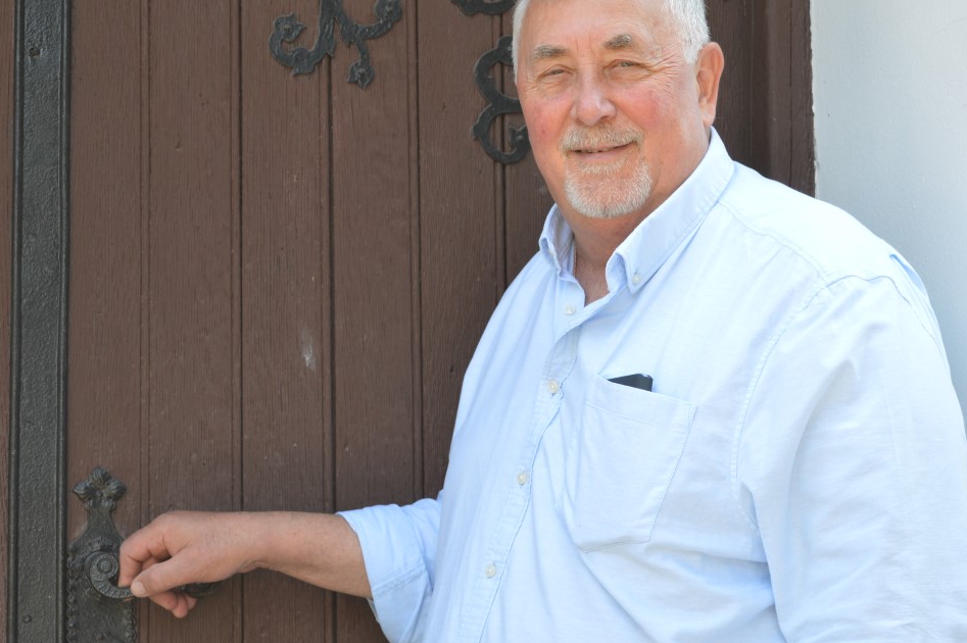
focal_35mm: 101
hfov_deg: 20.3
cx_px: 519
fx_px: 2701
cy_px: 262
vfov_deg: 13.6
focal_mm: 55
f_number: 5.6
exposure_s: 1/125
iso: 320
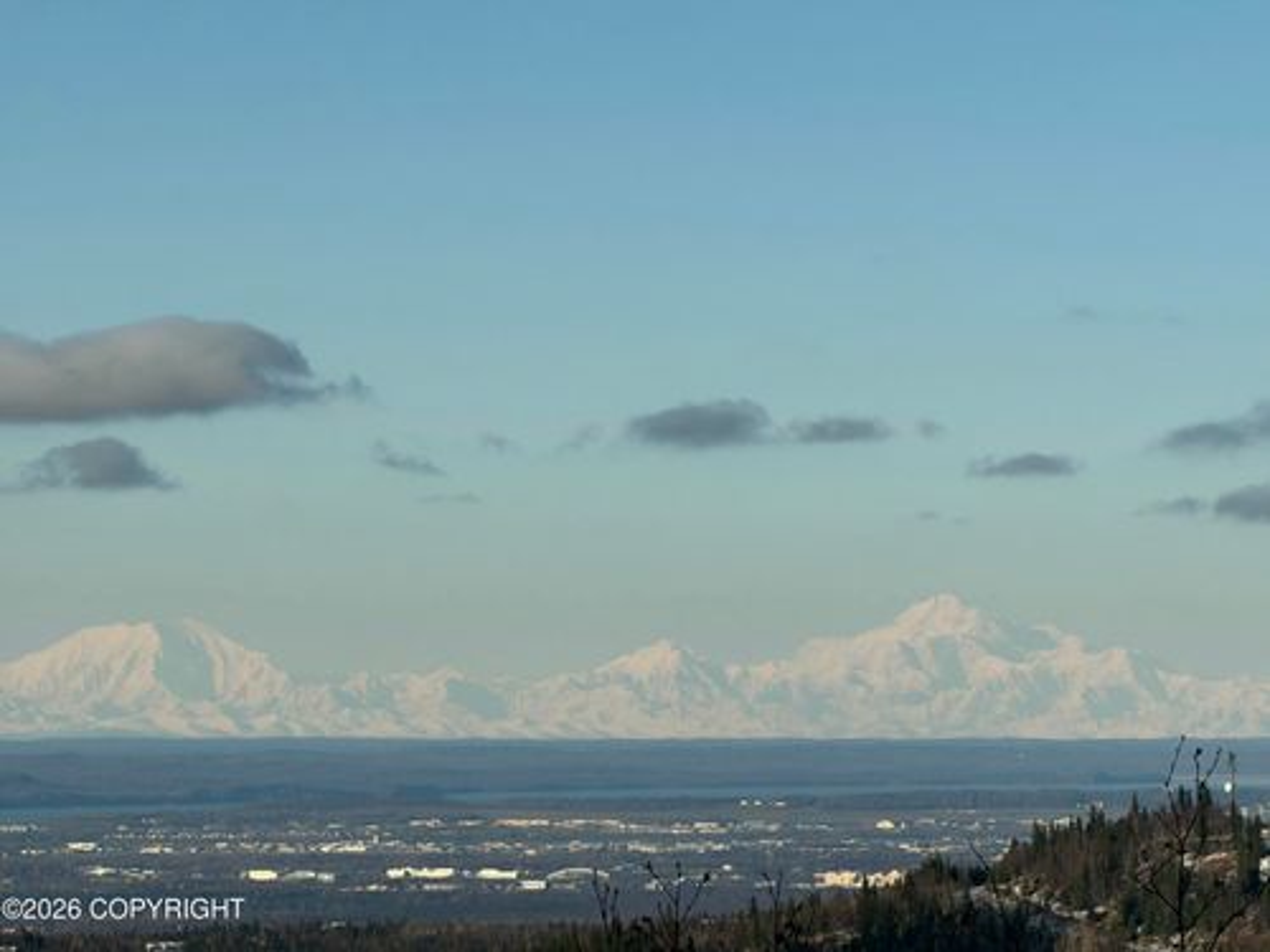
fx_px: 7338
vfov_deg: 7.4
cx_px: 635
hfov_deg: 9.9
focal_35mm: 200
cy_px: 476
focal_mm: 16.89
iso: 20
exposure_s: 1/725
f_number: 2.8
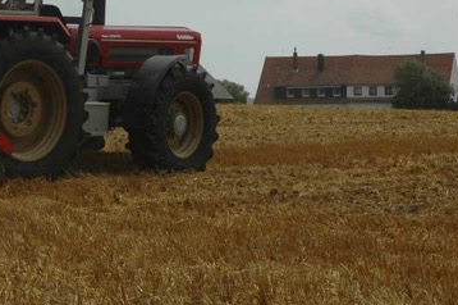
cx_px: 63
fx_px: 1957
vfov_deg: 8.9
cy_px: 33
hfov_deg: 13.3
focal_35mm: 154
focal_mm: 46
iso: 400
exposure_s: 1/640
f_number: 13
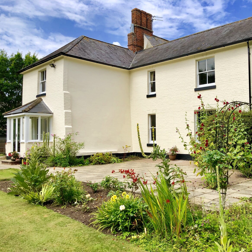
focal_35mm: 34
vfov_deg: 48.4
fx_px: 280
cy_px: 129
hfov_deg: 47.7
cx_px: 166
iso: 20
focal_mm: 3.99
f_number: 1.8
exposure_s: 1/1548
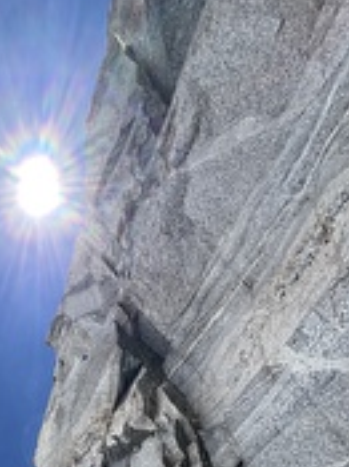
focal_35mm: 32
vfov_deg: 40.0
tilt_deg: +57.4
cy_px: 563
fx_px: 431
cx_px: 57
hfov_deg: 41.7
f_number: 1.8
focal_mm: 1.57
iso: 32
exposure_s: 1/1783
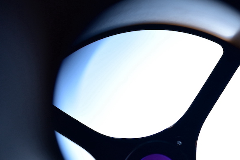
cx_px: 175
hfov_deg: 11.9
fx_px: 1153
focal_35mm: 173
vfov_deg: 7.9
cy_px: 105
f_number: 4
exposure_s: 1/60
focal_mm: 70
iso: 400
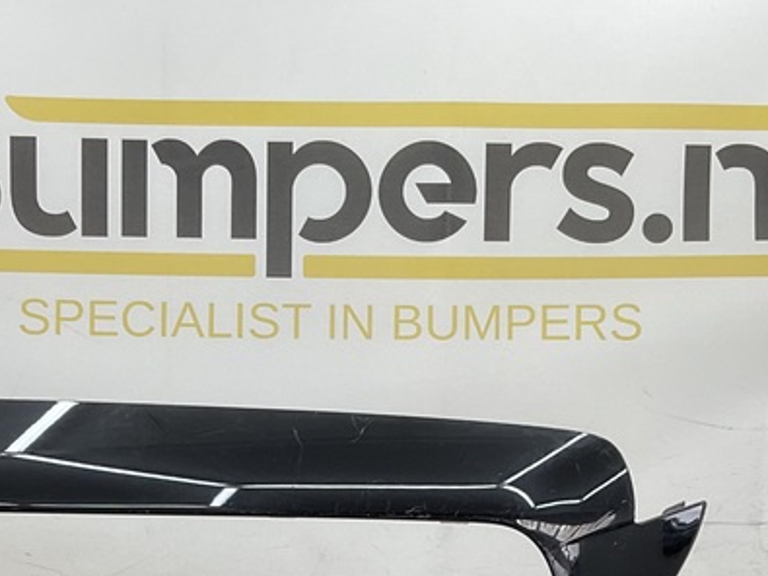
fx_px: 1641
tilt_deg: -9.1
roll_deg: -2.6
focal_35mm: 74
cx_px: 315
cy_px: 730
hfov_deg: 26.3
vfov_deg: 18.6
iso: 20
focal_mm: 3
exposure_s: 1/120
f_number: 1.8
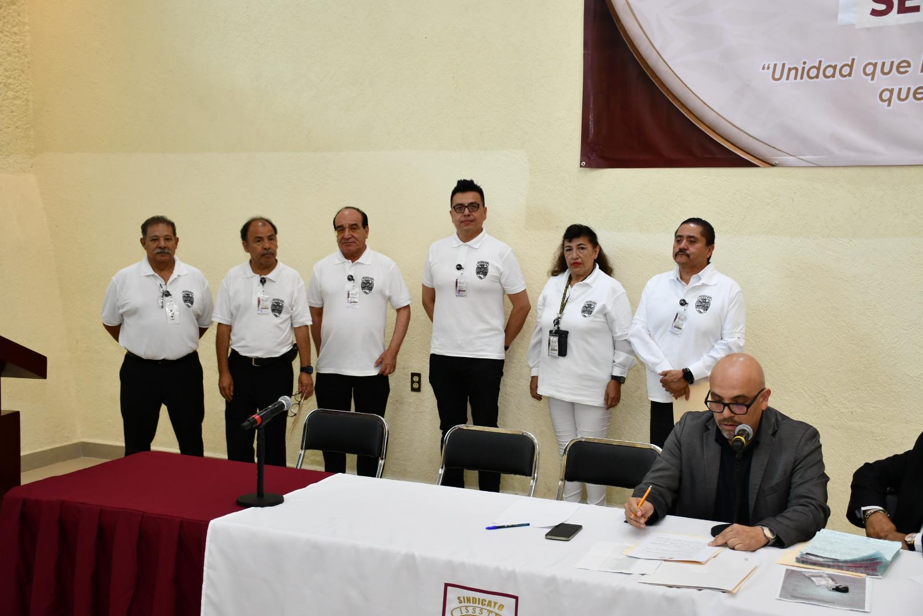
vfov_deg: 28.1
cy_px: 308
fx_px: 1231
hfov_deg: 41.1
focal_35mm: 48
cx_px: 462
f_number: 4
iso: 640
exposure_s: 1/60
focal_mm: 32
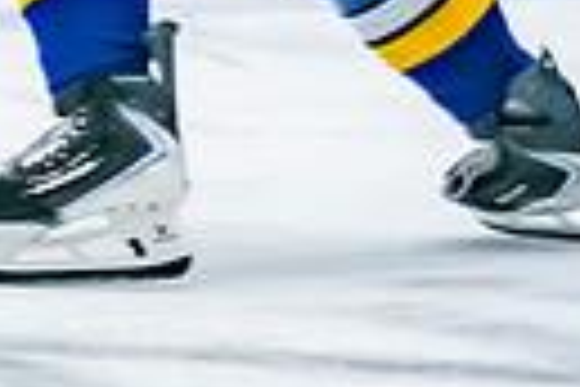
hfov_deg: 2.5
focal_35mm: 804
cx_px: -1590
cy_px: -405
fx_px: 12952
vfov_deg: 1.7
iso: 1600
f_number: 2.8
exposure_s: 1/640
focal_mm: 95
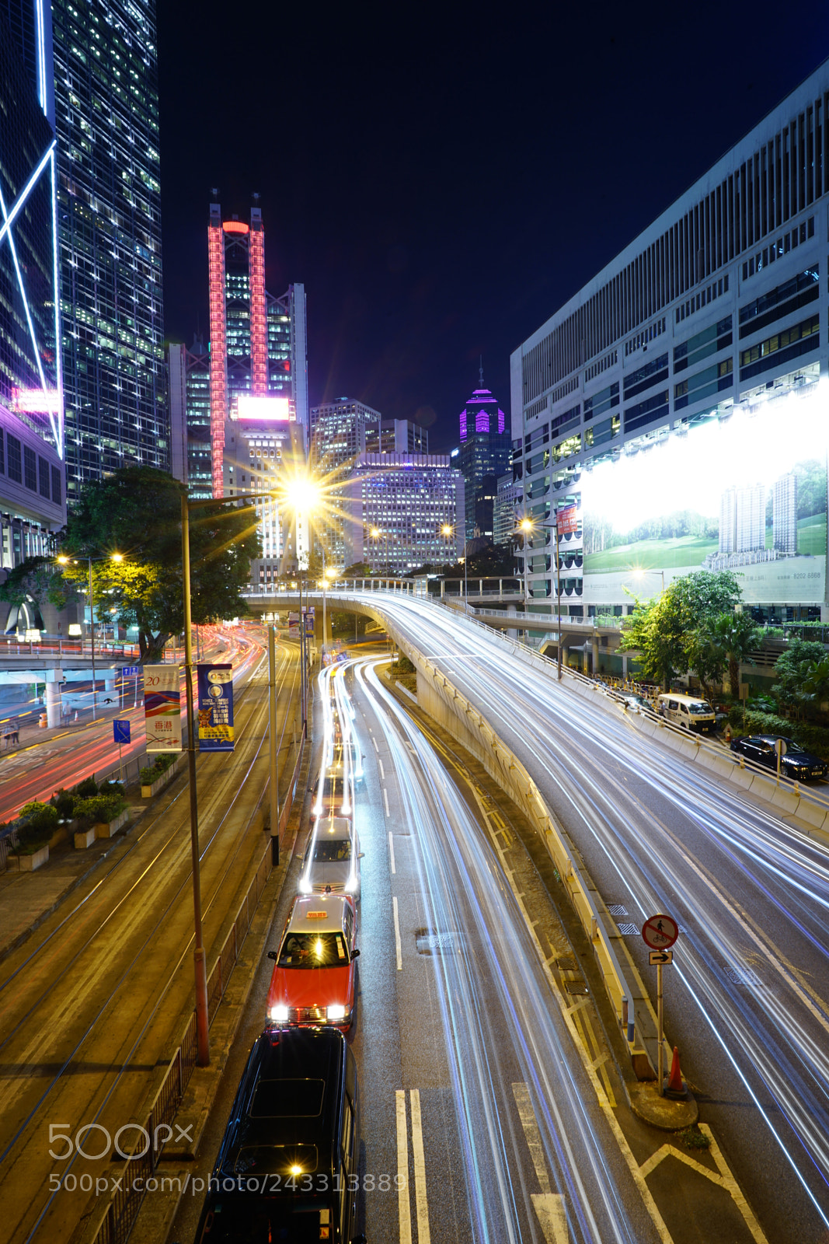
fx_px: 725
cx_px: 414
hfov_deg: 59.5
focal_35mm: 21
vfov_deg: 81.2
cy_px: 622
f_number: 22
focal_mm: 21
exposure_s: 30
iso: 100
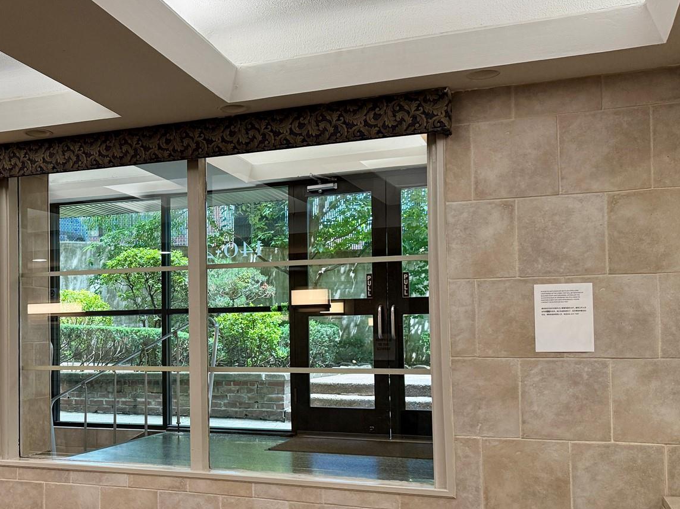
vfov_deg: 33.5
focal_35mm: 43
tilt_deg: +2.2
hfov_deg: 42.3
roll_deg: +0.4
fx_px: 845
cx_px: 157
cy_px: 301
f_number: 1.78
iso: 200
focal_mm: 6.76
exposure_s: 1/184
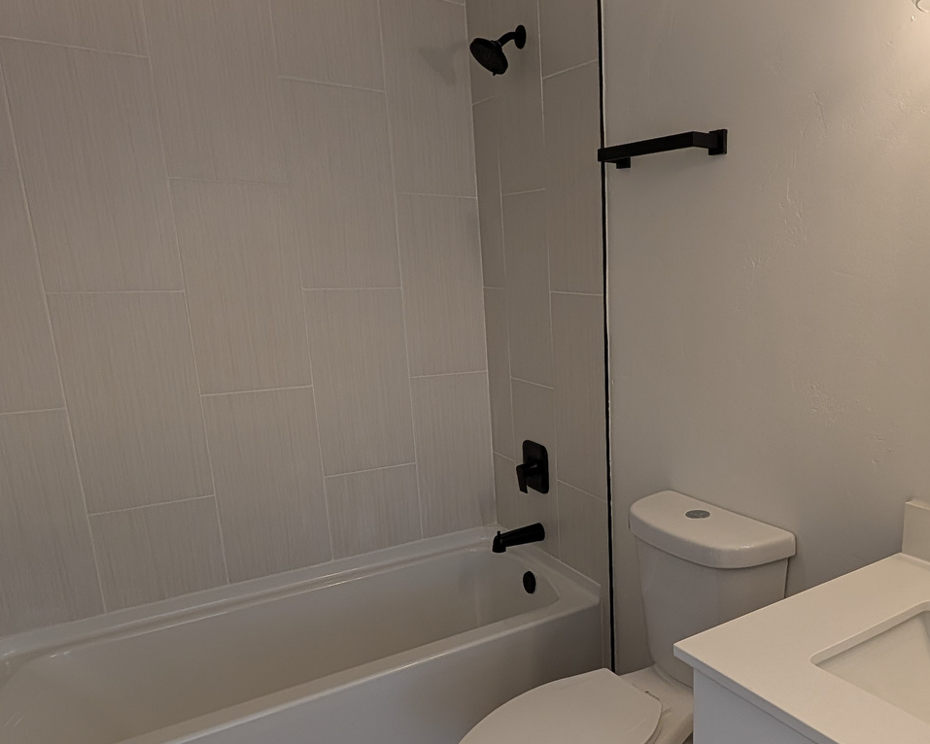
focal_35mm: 25
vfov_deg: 56.4
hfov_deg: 64.0
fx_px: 688
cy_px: 440
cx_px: 700
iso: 35
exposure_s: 1/164
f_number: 1.7
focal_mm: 2.02
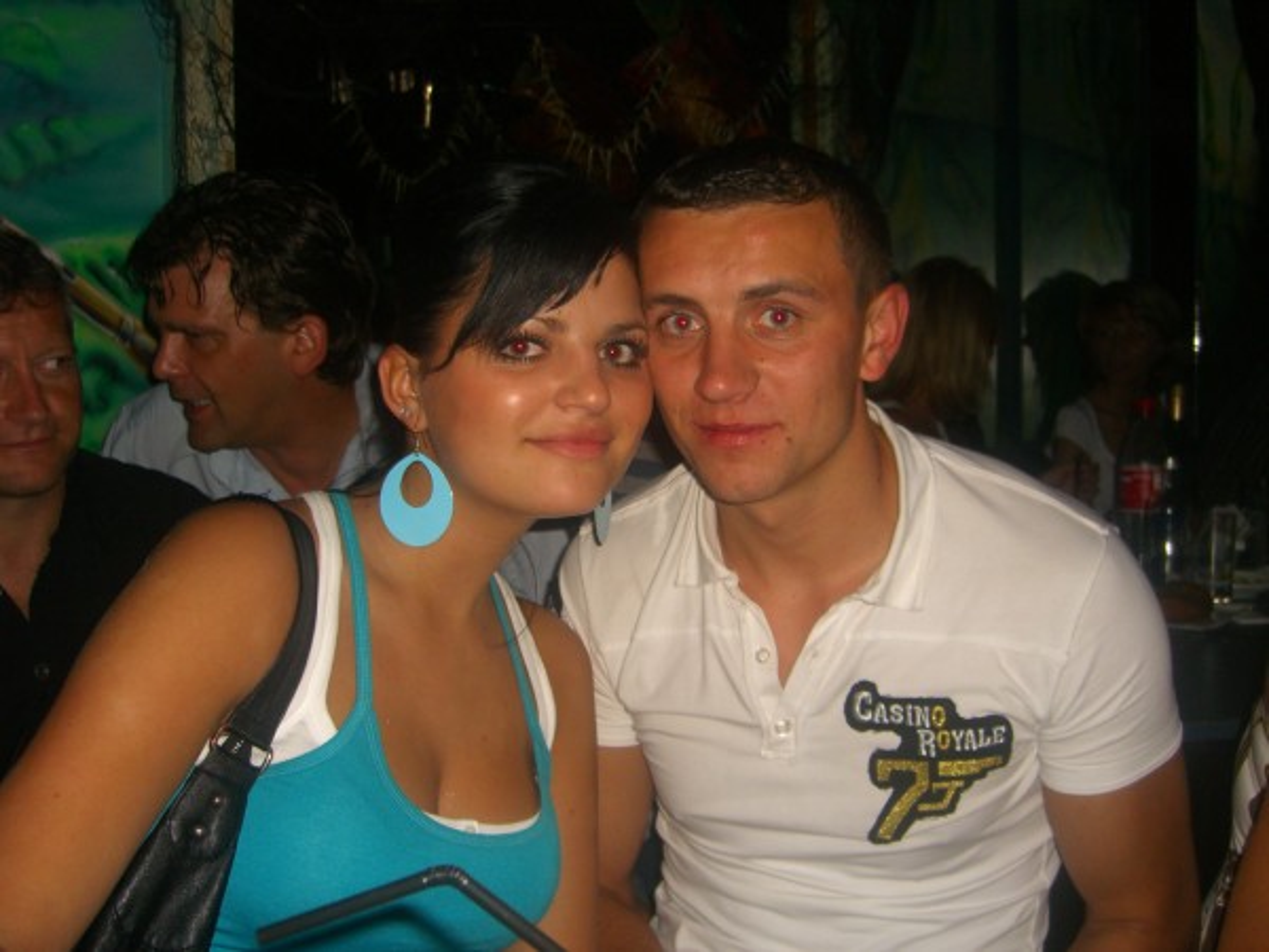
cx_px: 634
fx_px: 1393
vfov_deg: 37.7
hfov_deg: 49.0
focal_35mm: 38
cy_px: 476
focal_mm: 7.9
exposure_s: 1/60
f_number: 2.8
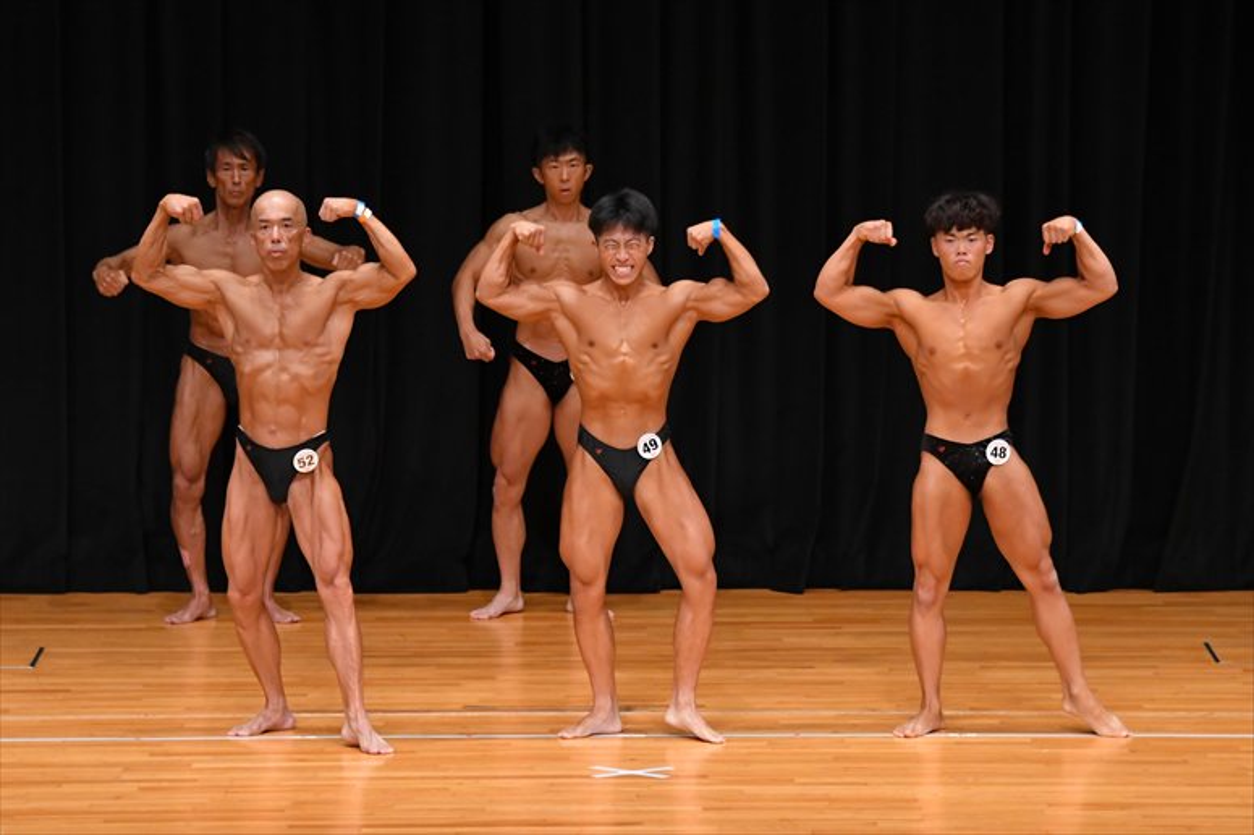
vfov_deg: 6.3
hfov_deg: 9.5
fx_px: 7555
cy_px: 418
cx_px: 627
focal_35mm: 217
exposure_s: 1/400
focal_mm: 145
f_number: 5.6
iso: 3200
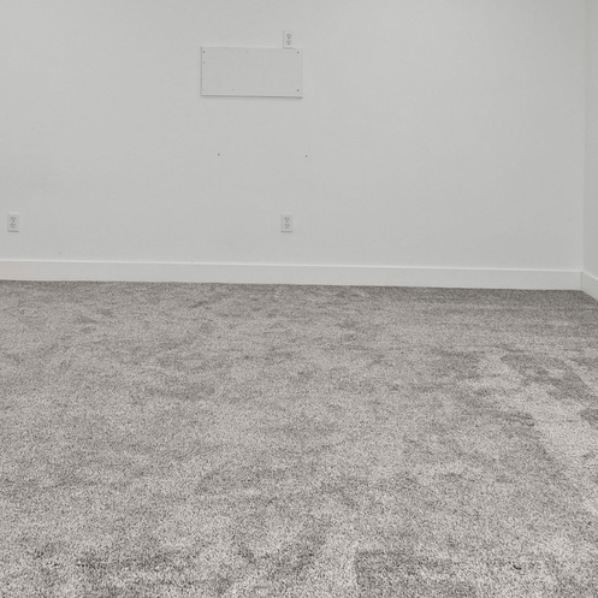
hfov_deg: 34.4
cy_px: 236
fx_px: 958
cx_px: 214
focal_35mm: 49
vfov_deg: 34.5
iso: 160
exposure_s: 1/13
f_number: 7.1
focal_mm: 14
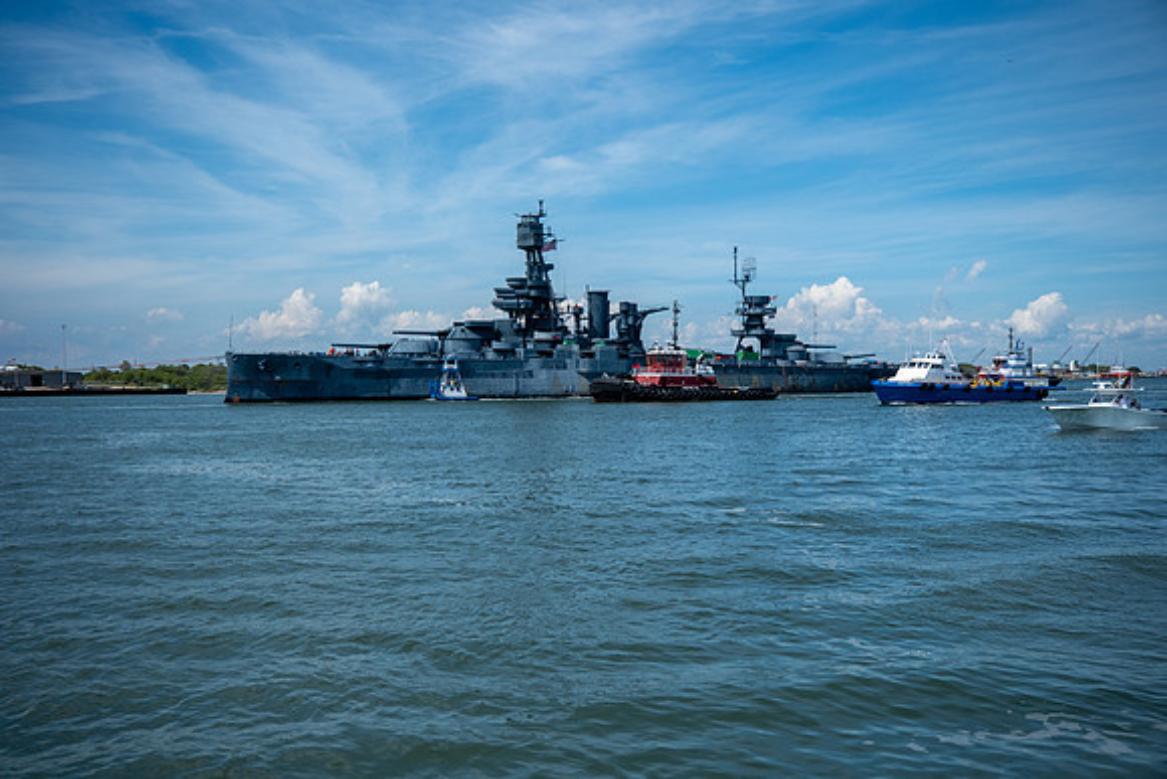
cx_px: 584
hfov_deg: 49.5
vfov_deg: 34.2
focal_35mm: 39
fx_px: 1264
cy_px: 390
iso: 160
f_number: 4
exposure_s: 1/2200
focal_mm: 26
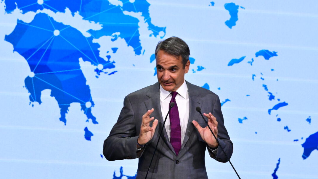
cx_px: 165
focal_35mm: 254
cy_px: 92
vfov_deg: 4.8
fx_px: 2142
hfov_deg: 8.5
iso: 8000
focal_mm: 145
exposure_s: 1/800
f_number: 5.6
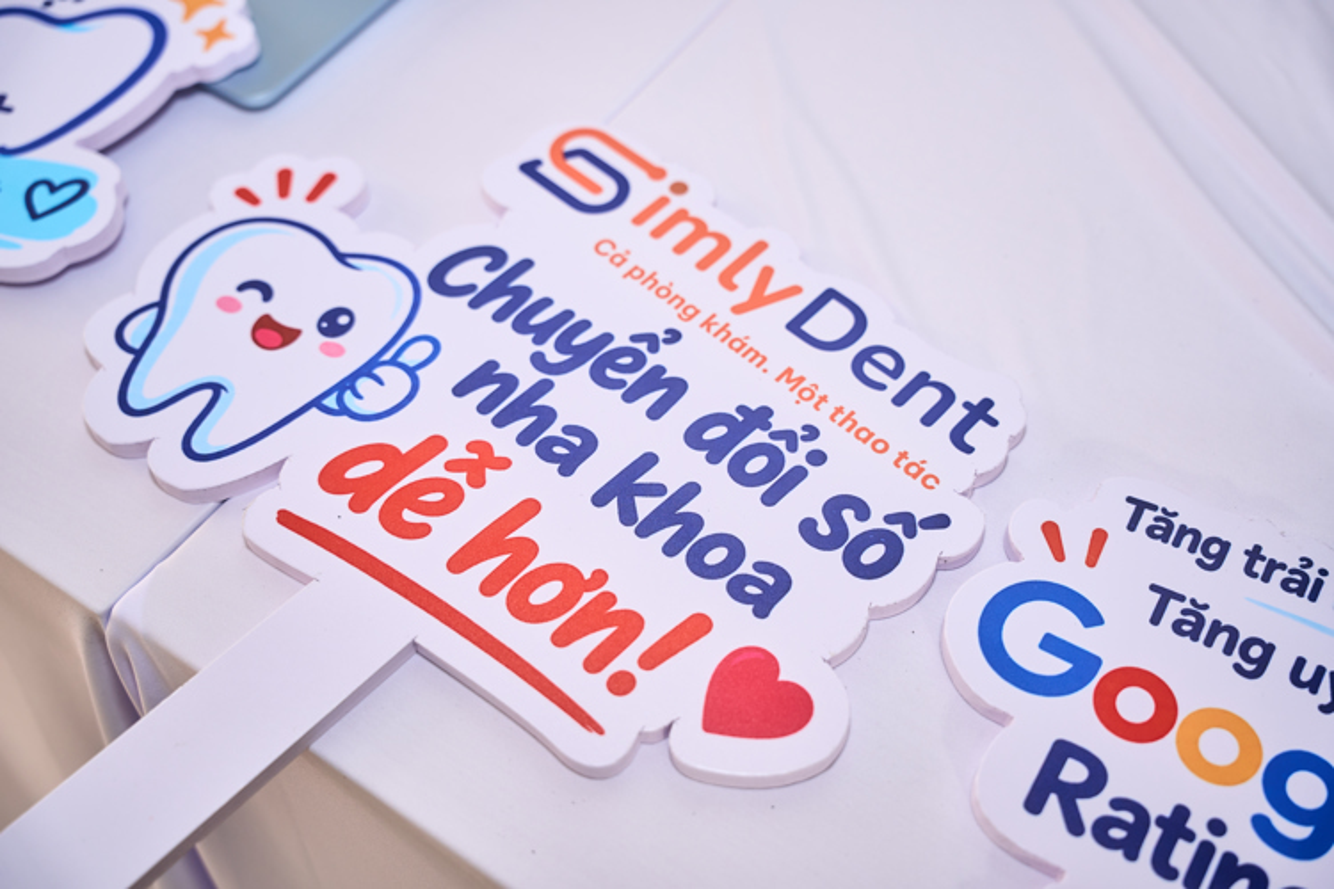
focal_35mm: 41
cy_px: 444
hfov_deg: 47.2
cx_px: 667
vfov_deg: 32.5
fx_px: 1527
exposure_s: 1/160
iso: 250
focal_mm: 41.2
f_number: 3.2
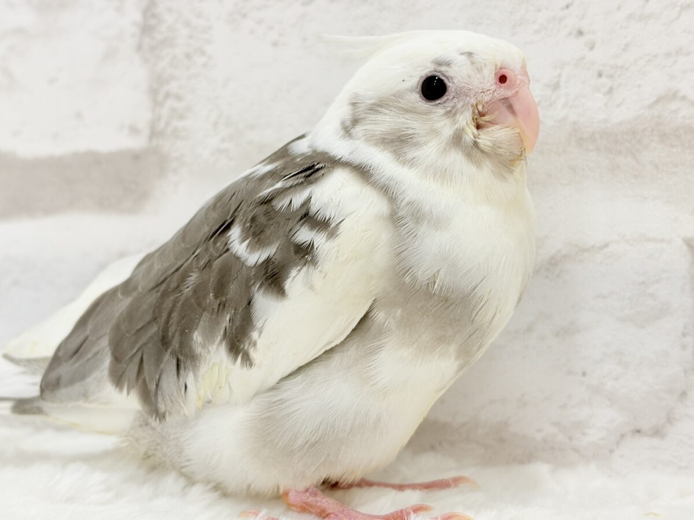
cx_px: 347
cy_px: 260
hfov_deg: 36.8
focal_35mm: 52
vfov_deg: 28.0
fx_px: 1043
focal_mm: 5.96
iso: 50
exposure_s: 1/50
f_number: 1.6
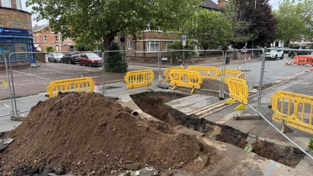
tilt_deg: -9.1
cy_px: 90
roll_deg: +1.0
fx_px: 224
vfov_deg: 42.9
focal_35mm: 27
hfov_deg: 69.9
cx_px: 153
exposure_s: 1/1060
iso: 80
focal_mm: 6.76
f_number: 1.78
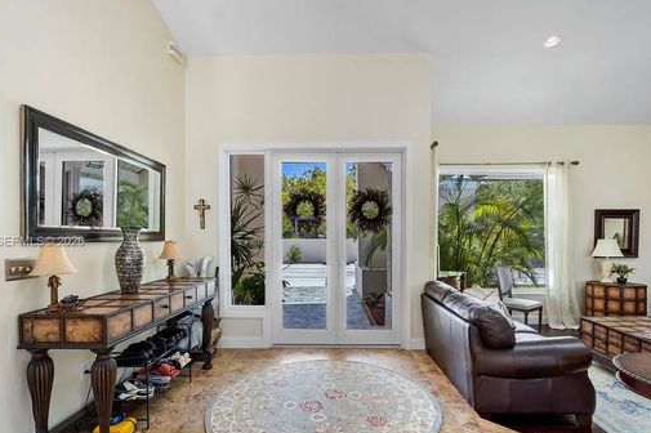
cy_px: 242
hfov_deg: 86.9
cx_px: 336
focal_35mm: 19
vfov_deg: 64.3
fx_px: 343
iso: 160
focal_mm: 10
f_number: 11
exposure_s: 1/13
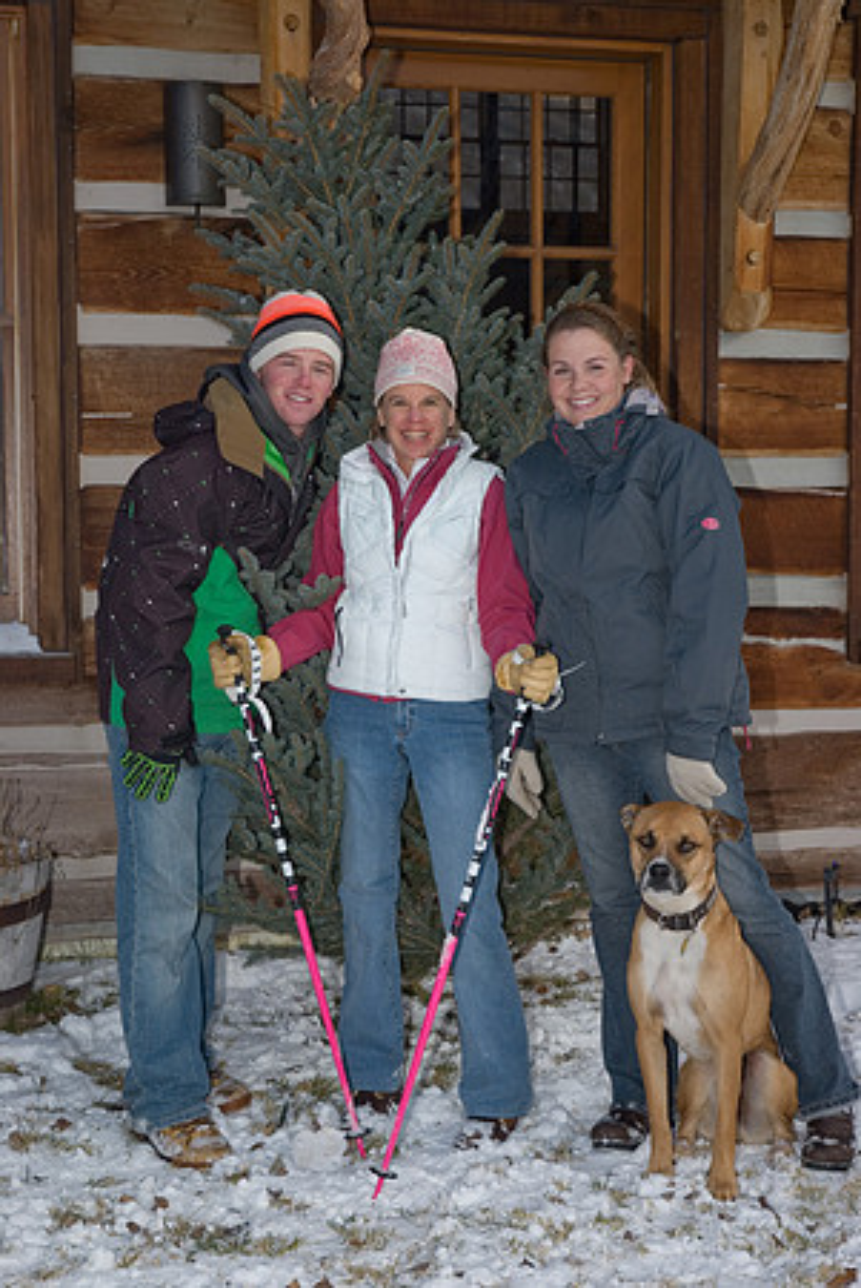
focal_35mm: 66
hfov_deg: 20.7
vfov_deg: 30.5
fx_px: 2362
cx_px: 430
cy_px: 644
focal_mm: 44
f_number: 4.2
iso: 100
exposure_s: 1/160
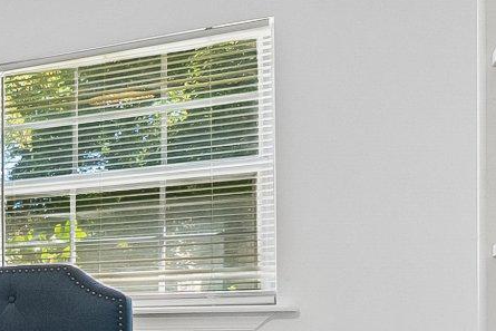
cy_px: 387
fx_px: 951
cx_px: -510
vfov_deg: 18.8
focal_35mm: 69
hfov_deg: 18.4
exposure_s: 1/40
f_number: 5.6
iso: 400
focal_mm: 10
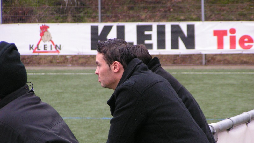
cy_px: 94
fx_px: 1737
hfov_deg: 8.4
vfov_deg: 4.7
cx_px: 127
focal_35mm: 258
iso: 200
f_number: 3.5
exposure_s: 1/100
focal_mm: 36.1
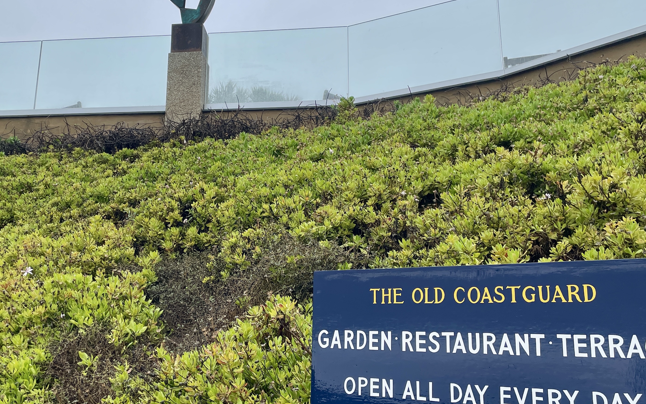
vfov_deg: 32.0
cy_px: 191
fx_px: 704
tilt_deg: +16.0
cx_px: 256
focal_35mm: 40
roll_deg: -1.5
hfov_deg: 49.0
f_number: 1.6
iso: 32
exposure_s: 1/2304
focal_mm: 4.2
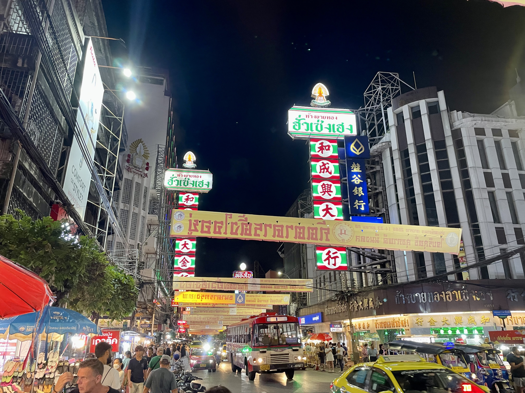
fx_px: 394
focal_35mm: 26
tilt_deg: +20.6
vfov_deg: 53.1
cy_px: 196
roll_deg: +0.3
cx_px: 262
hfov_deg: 67.3
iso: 250
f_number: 1.6
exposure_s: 1/50
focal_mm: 4.2
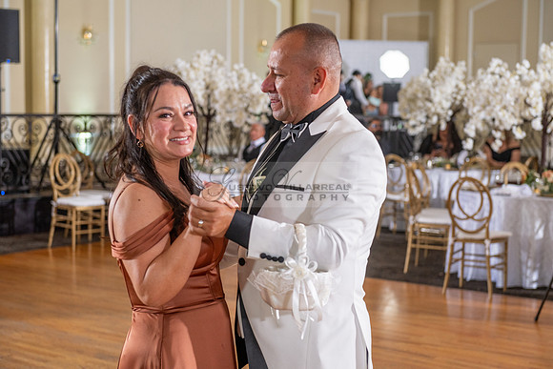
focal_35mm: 62
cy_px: 184
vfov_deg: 21.9
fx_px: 953
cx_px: 276
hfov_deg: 32.4
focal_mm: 62
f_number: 4
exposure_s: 1/160
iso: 800
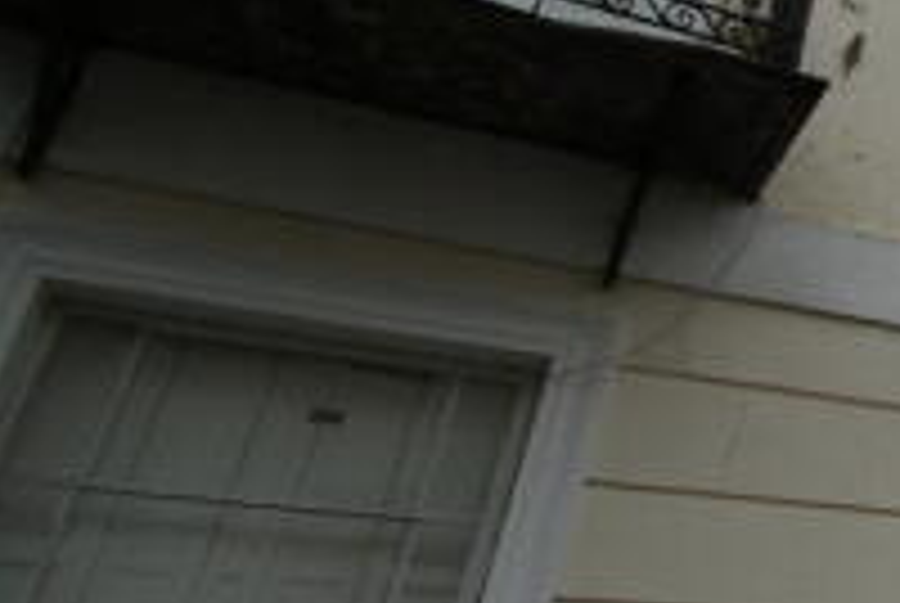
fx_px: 1227
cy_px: 398
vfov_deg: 27.5
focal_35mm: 49
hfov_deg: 25.4
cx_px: 1460
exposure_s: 1/60
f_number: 8
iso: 100
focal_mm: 10
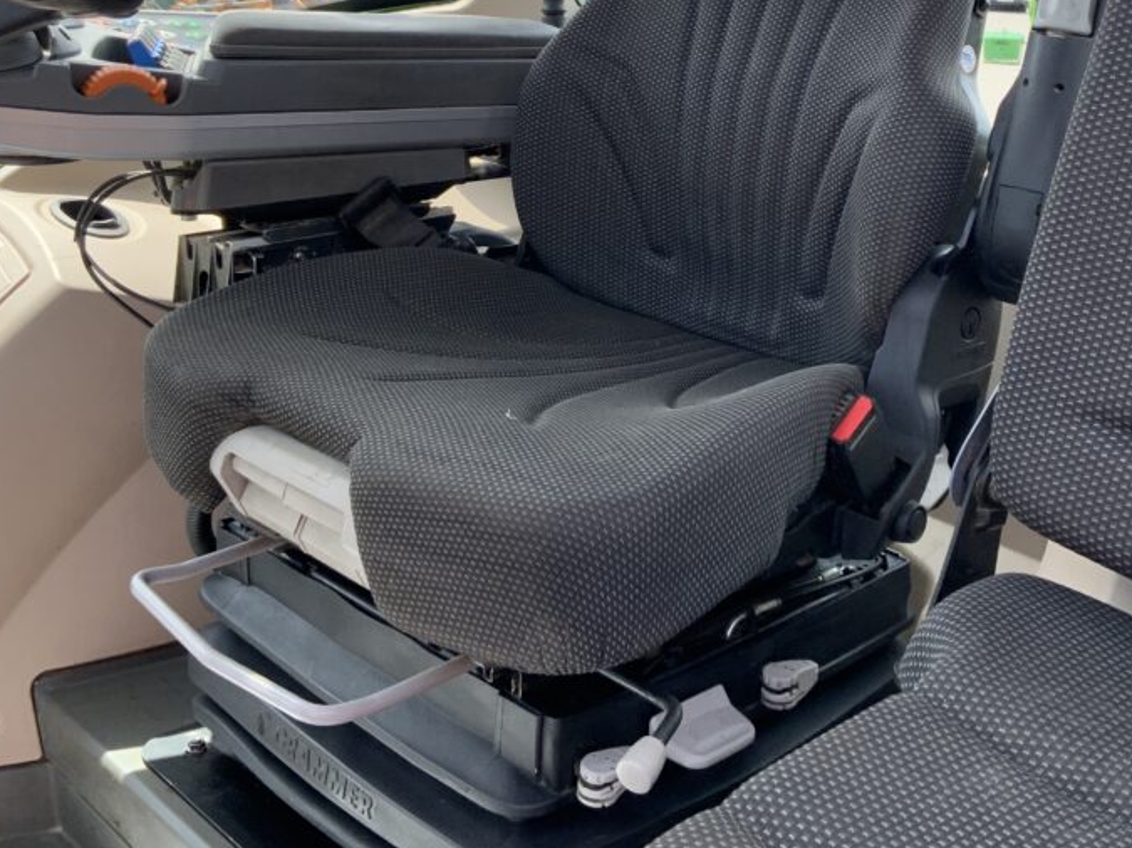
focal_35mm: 44
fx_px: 1439
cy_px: 218
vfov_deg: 32.3
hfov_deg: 42.8
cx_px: 678
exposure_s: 1/256
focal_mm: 3
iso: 16
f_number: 1.8
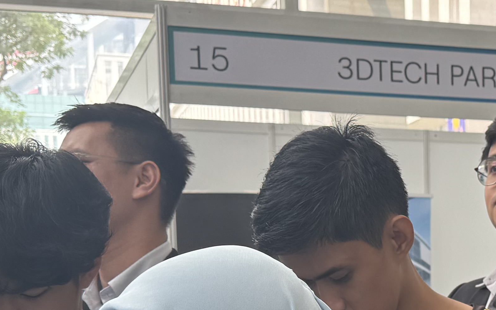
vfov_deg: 13.7
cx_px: 502
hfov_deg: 21.7
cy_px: 401
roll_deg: +1.1
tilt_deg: -5.4
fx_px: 1244
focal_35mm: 92
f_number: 1.78
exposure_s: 1/149
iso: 64
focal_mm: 6.76
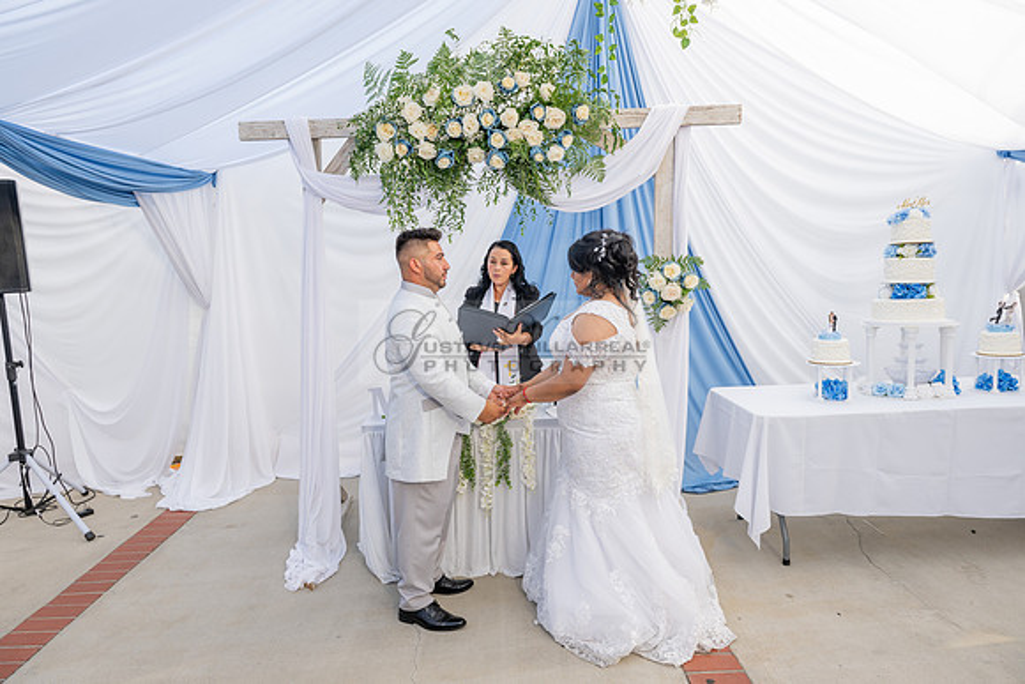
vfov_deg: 53.2
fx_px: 683
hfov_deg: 73.7
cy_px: 342
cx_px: 512
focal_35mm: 24
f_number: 6.3
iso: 200
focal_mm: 24
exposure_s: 1/125
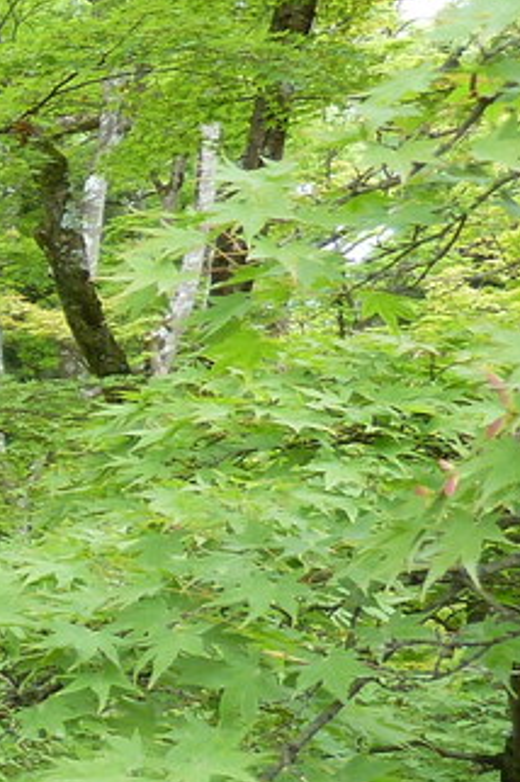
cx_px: -926
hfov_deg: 10.7
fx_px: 2106
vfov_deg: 21.0
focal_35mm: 97
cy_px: 515
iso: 80
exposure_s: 1/30
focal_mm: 4.1
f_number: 3.3
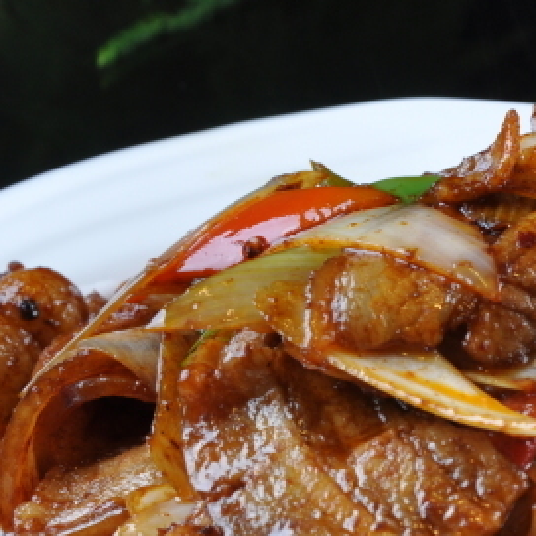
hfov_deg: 8.1
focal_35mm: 216
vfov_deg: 8.1
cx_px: 548
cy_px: 436
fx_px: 3777
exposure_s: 1/125
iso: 250
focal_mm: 45
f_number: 8
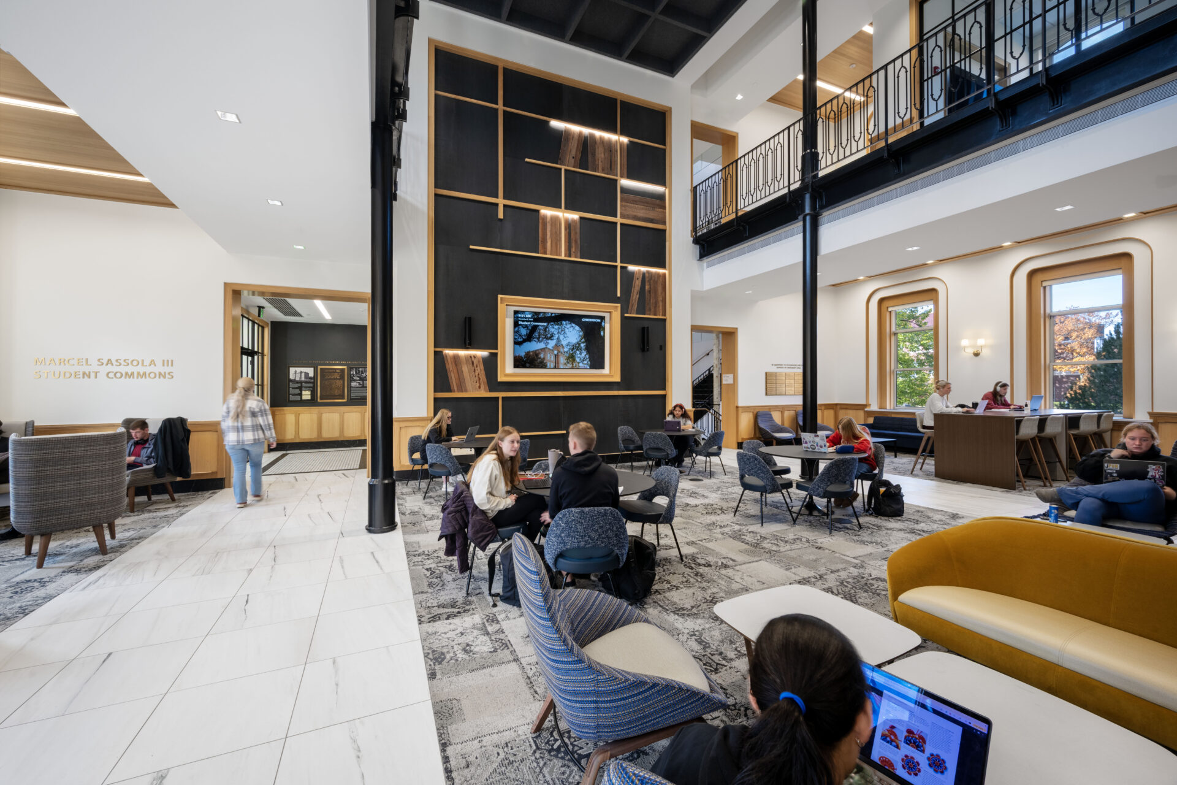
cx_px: 588
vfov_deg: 81.2
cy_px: 392
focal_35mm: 14
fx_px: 458
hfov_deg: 104.3
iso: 200
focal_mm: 14
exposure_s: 1/10
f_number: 5.6
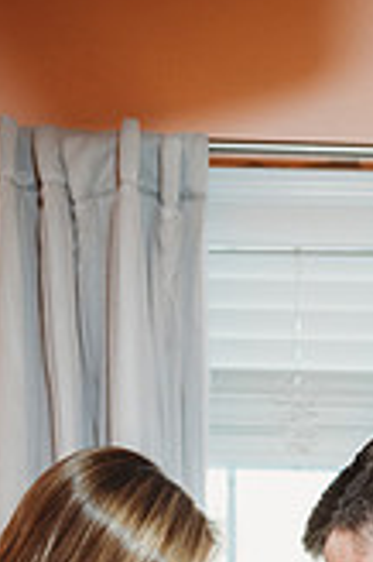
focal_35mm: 66
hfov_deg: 20.4
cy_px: 689
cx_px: 284
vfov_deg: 26.8
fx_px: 1028
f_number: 1.8
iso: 1600
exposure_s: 1/160
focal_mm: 24
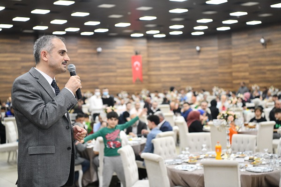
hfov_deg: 34.5
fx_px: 453
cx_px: 140
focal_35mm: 58
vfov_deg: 23.4
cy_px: 94
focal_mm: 58
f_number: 3.2
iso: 2000
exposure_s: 1/160
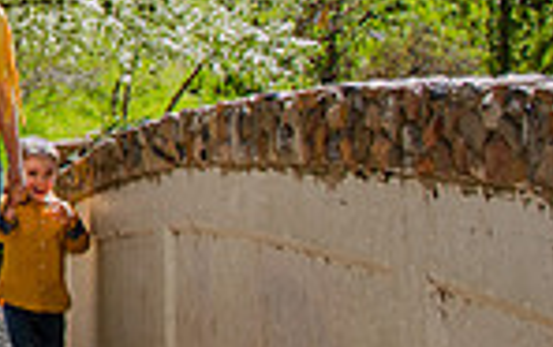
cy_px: -2
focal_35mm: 122
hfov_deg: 15.4
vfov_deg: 10.7
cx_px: -335
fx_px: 1841
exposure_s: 1/160
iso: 200
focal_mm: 27
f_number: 7.1
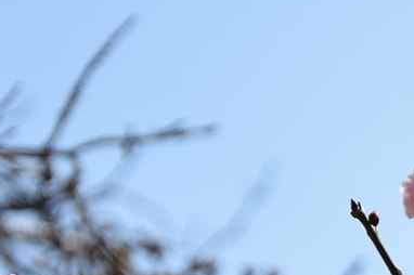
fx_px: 4768
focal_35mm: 415
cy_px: 427
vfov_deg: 3.3
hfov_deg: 4.9
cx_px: 676
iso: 160
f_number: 5.3
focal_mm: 66
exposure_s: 1/800
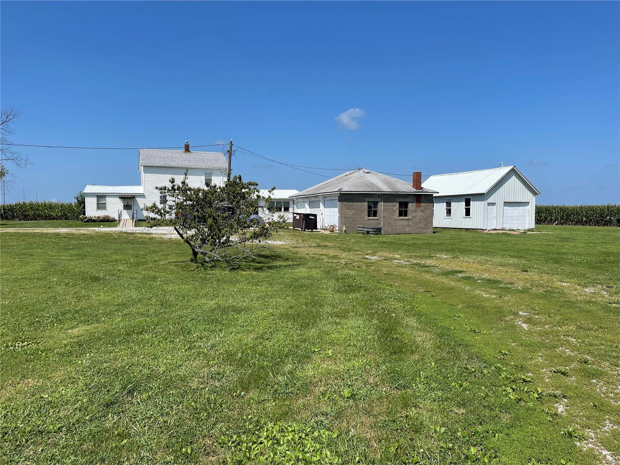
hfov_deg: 67.3
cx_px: 310
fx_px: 466
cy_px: 232
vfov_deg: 53.1
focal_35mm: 26
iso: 32
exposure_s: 1/4525
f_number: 1.6
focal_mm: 5.1
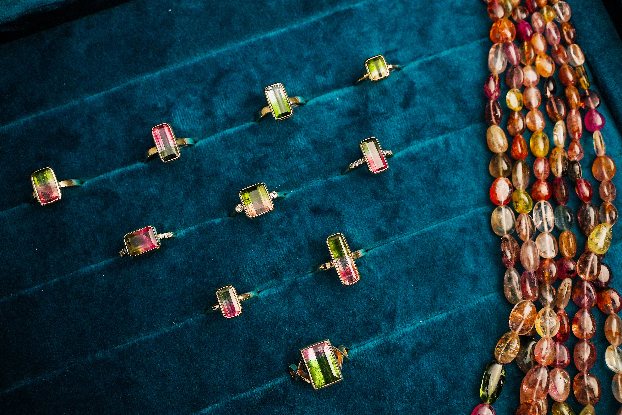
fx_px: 605
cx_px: 311
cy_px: 208
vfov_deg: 37.9
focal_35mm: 35
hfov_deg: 54.4
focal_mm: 35
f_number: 5.6
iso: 1600
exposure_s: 1/125
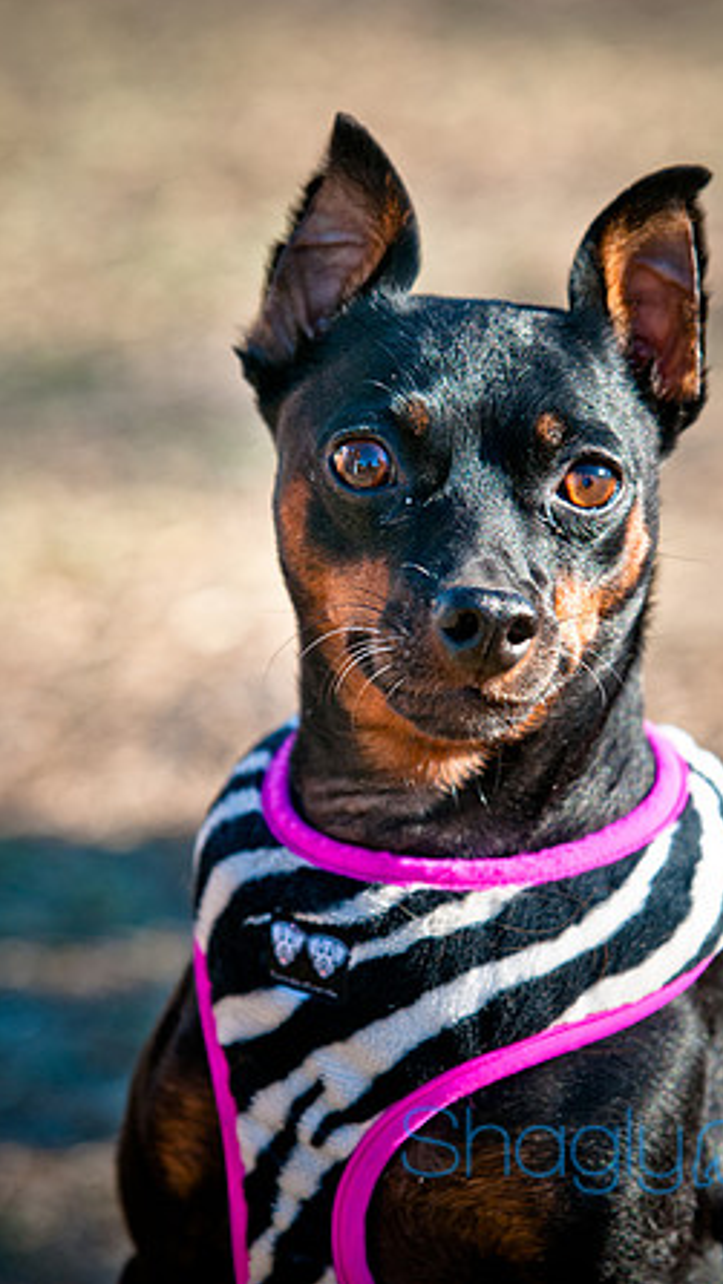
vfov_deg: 9.4
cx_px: 425
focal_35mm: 230
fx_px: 7820
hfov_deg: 5.3
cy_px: 639
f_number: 5
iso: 200
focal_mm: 145
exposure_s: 1/320
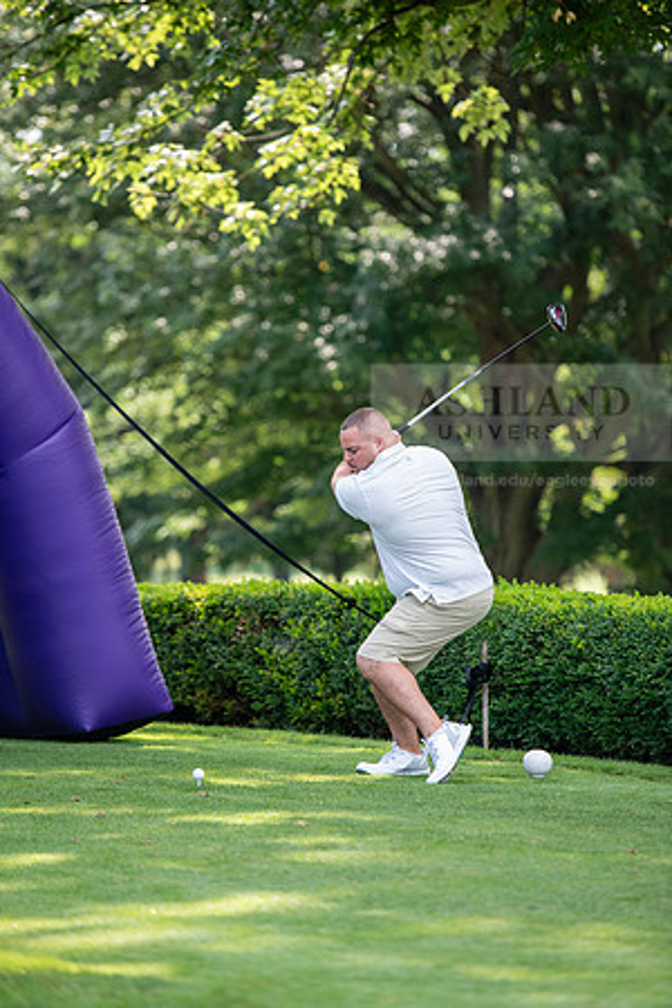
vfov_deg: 11.7
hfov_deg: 7.8
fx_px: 4900
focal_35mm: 175
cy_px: 504
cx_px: 336
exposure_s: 1/800
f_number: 3.2
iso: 400
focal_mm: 175
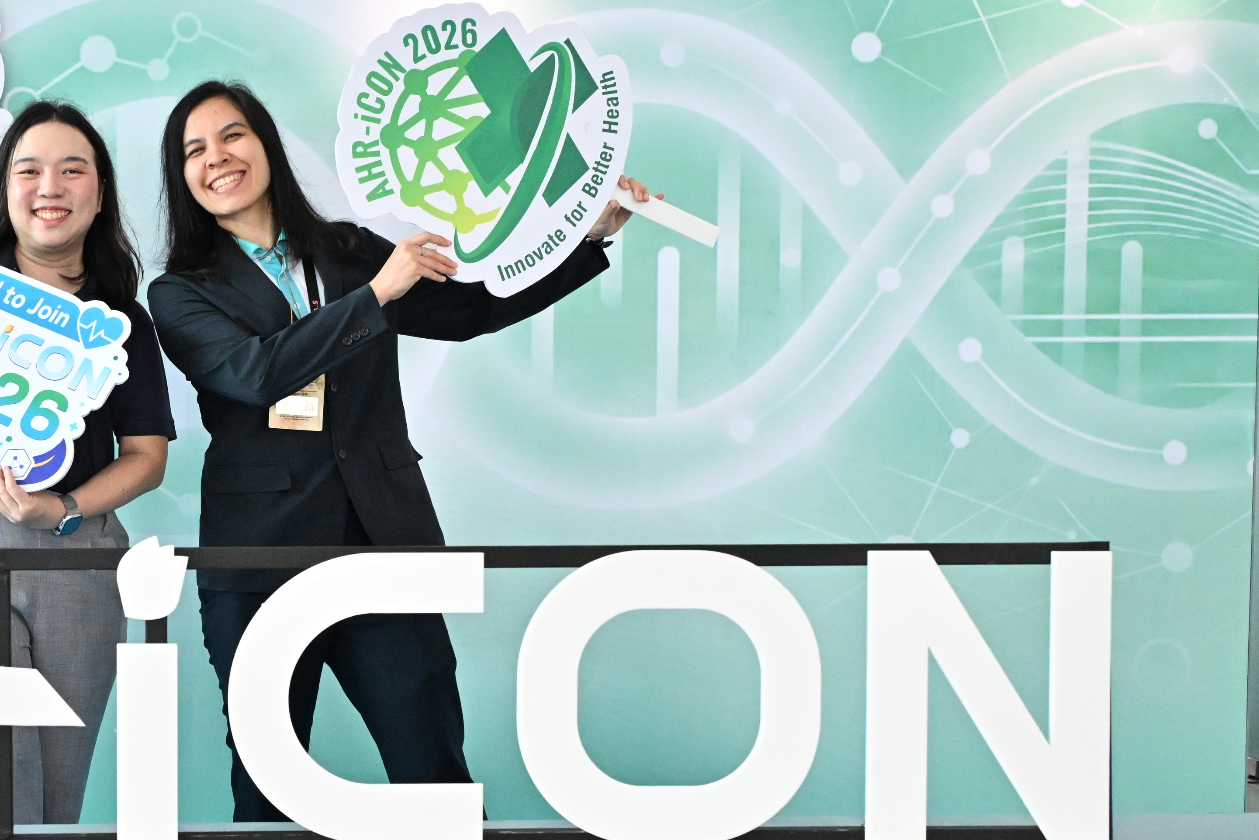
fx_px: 2028
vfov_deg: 23.3
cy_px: 563
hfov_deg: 33.0
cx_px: 161
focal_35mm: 58
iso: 6400
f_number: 4.5
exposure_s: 1/500
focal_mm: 27
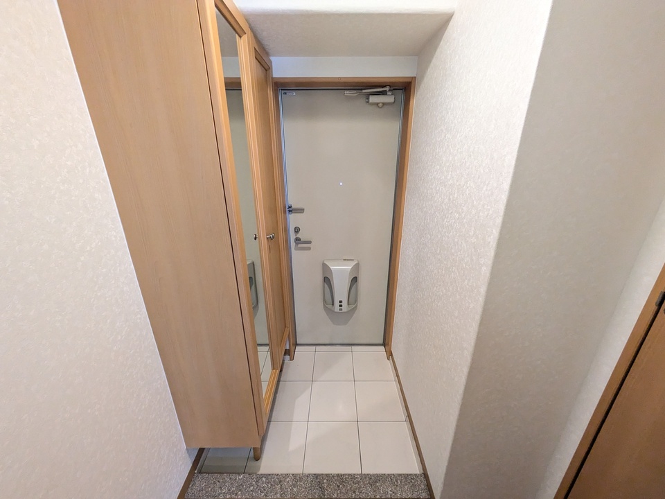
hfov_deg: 102.1
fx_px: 269
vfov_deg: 85.7
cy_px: 250
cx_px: 332
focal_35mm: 14
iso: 687
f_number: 2.2
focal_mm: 1.83
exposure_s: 1/40
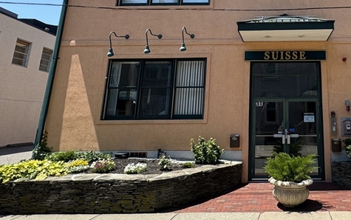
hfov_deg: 55.4
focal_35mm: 32
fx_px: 306
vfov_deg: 38.0
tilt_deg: +15.3
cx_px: 282
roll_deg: +0.0
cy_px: 44
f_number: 2.2
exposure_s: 1/657
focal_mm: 2.22
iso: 40
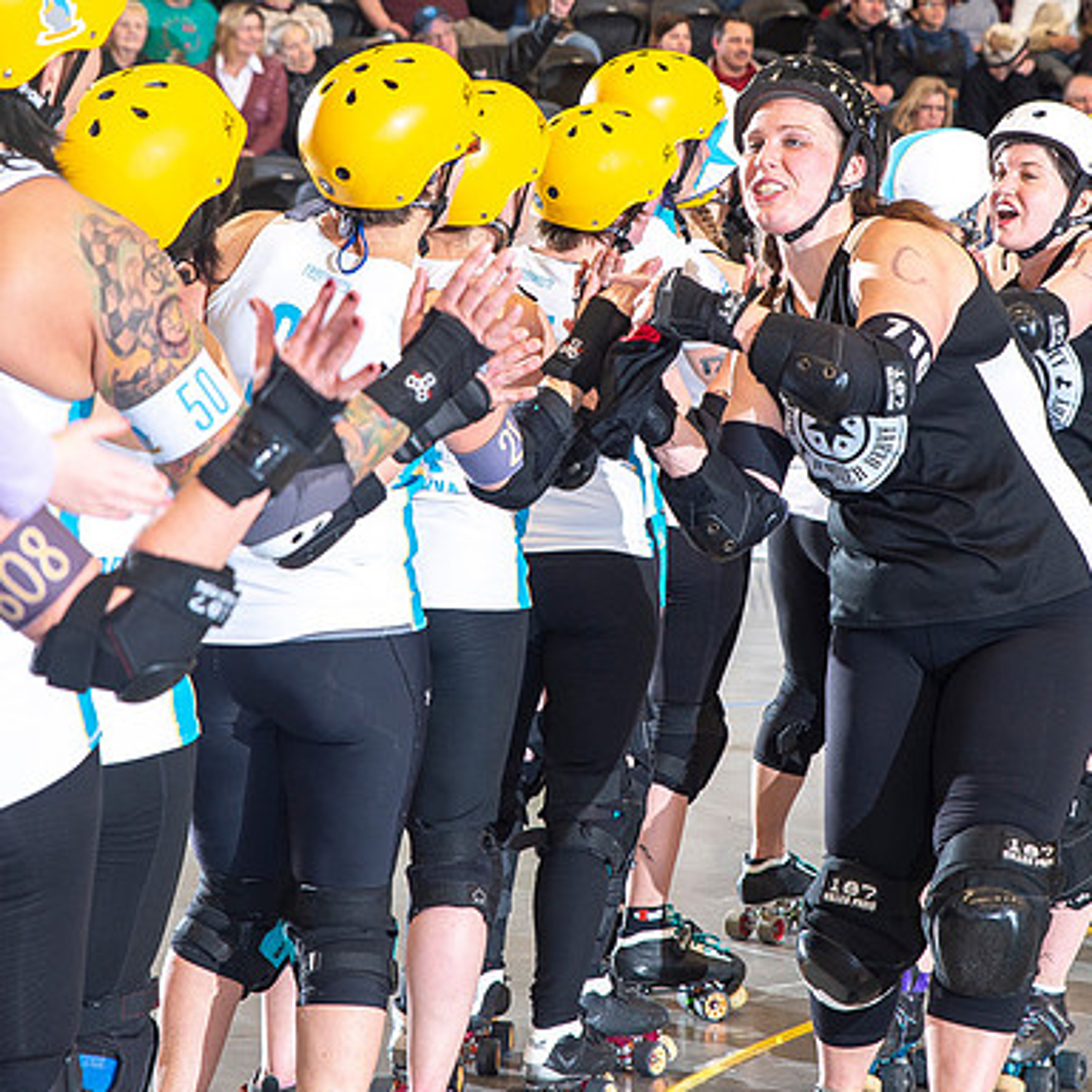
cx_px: 597
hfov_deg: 13.8
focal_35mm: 126
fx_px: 4497
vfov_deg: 13.8
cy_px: 327
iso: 500
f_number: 5.6
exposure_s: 1/160
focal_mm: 70
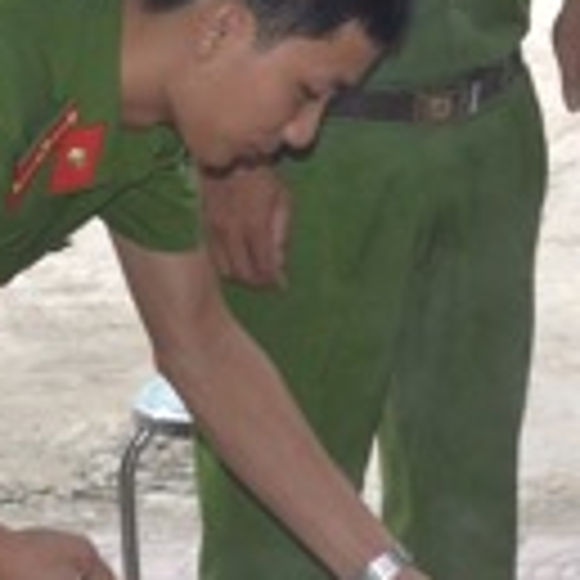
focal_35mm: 252
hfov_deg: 6.8
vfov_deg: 6.9
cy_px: 142
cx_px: 904
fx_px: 4777
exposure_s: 1/125
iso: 400
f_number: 4
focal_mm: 40
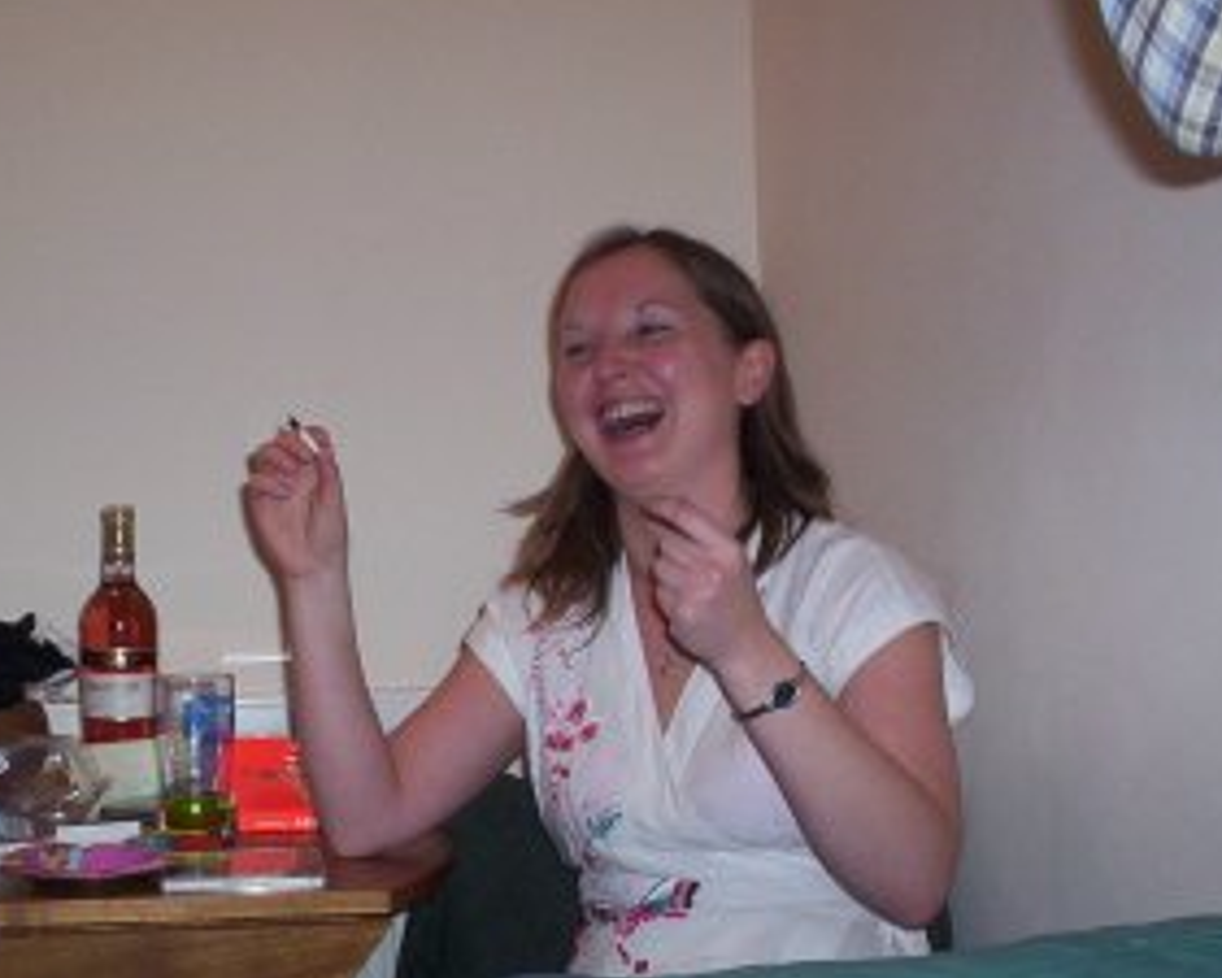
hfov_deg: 34.6
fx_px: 1954
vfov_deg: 28.0
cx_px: 470
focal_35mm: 54
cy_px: 617
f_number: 4.5
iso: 140
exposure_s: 1/60
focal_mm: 4.99
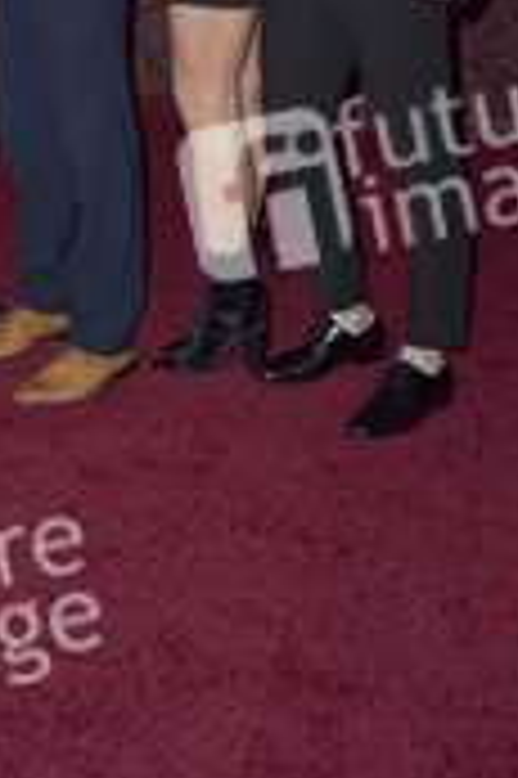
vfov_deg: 22.0
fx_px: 1903
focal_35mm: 88
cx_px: 2
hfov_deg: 15.2
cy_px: -49
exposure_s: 1/250
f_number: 6.3
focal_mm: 38
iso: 400
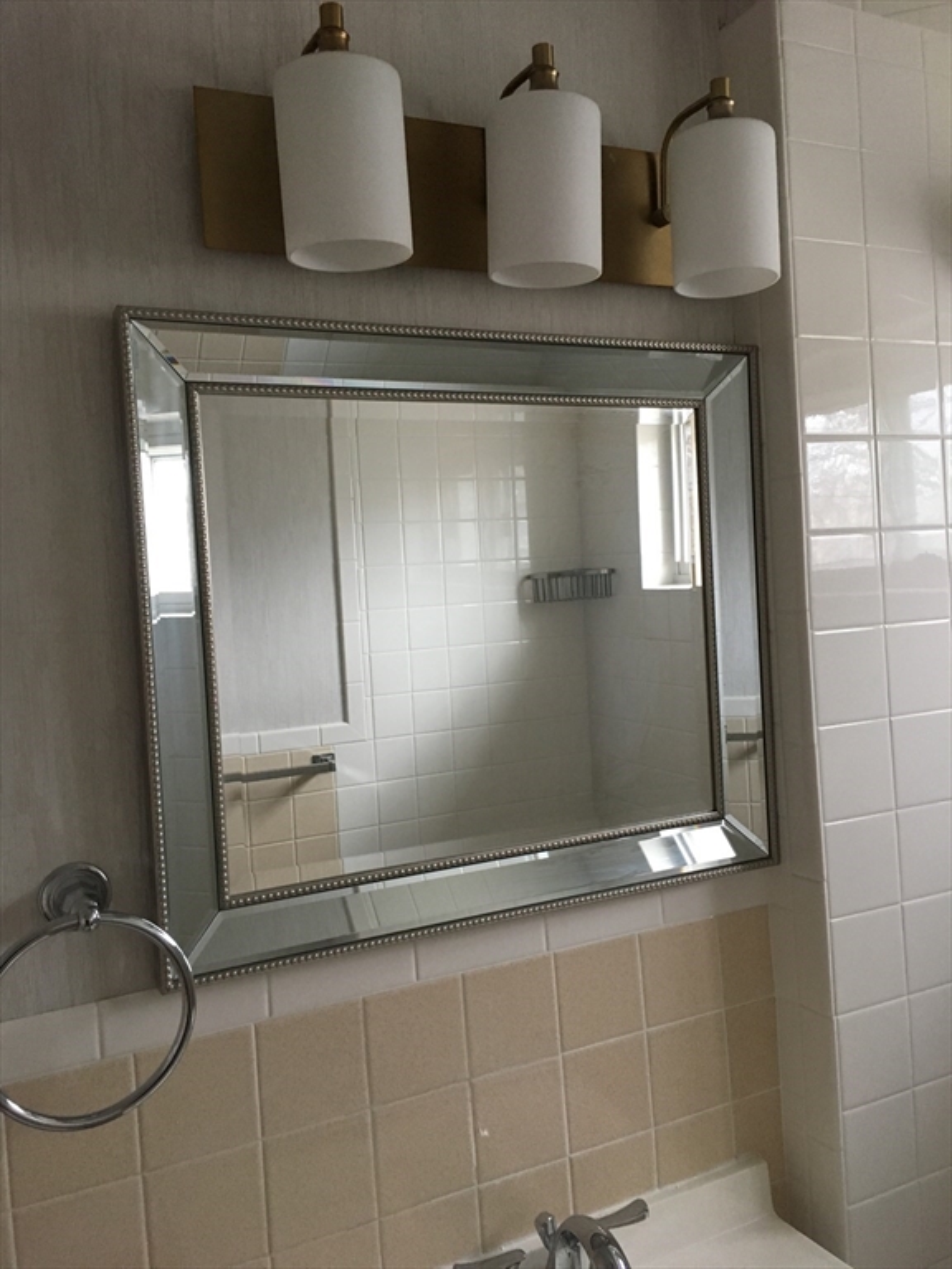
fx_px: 1063
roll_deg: +4.0
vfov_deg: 61.7
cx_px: 476
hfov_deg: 48.2
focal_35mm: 29
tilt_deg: -4.0
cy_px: 634
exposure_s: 1/30
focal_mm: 4.15
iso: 125
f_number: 2.2
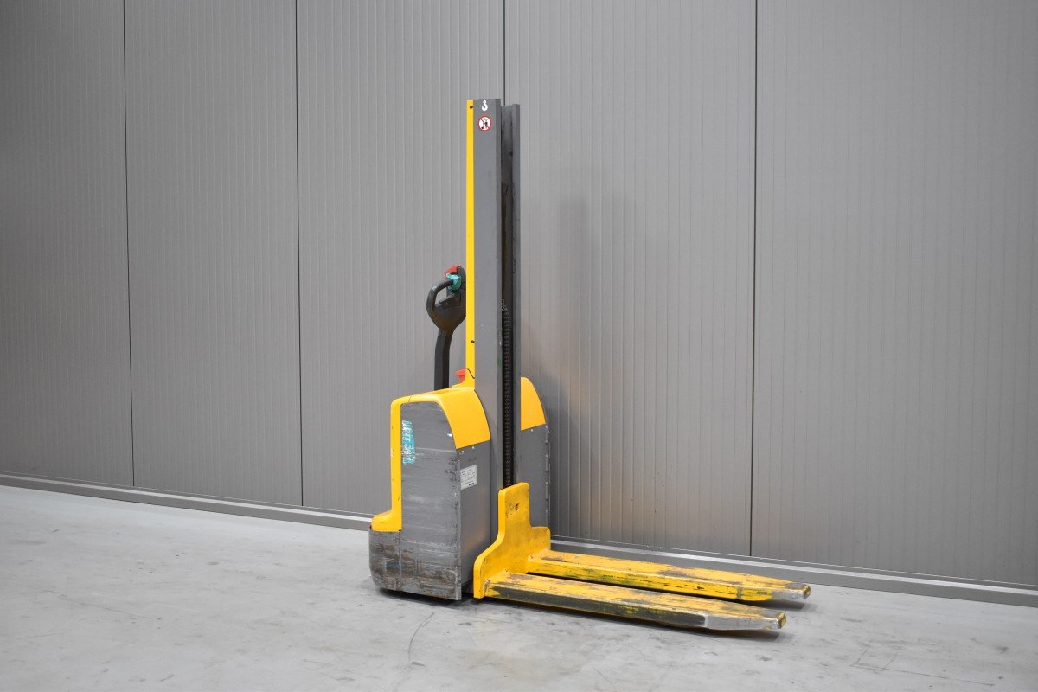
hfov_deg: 49.6
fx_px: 1124
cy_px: 346
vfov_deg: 34.2
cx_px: 519
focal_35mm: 39
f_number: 4.5
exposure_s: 1/60
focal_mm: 26
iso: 1250
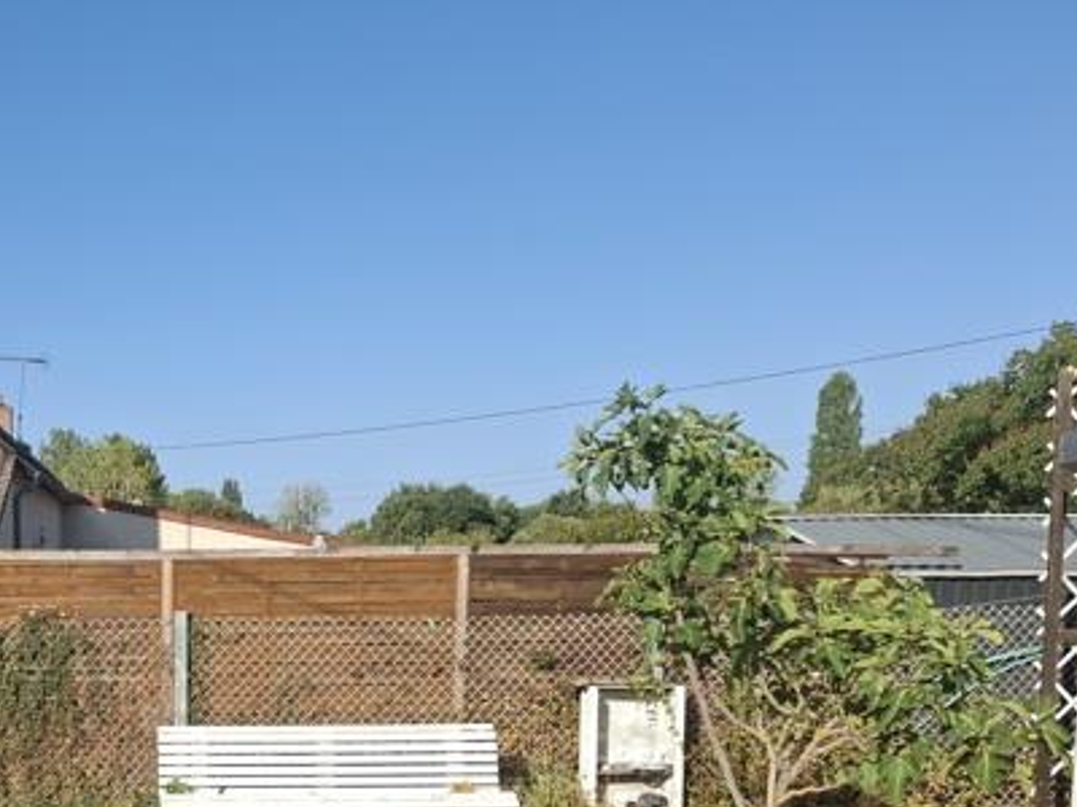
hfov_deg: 38.6
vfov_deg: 30.4
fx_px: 1431
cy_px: 697
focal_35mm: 46
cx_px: 127
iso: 50
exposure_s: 1/1043
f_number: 1.8
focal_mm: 5.54
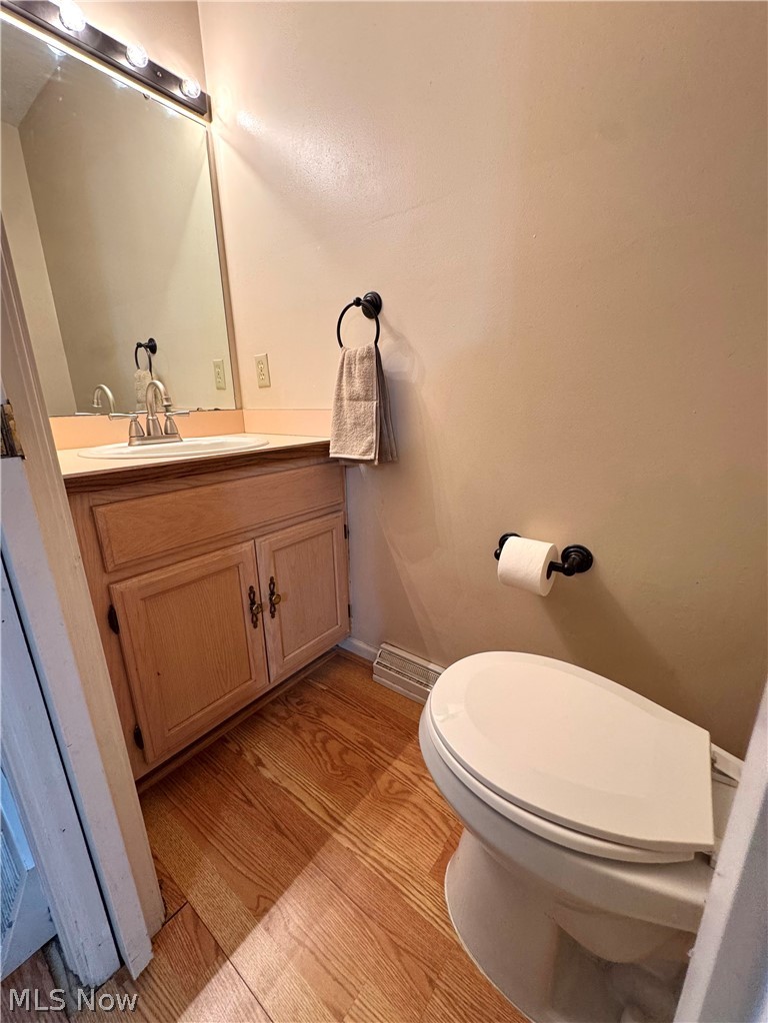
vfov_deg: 102.1
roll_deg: +1.7
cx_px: 384
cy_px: 512
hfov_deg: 85.7
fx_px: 414
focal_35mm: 14
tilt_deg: -16.0
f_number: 2.2
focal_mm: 2.22
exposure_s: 1/60
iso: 200
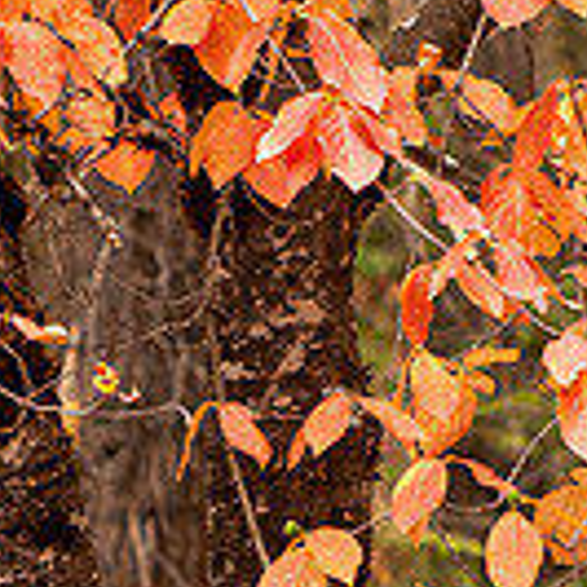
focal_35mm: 856
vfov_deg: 2.0
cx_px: 294
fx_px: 16423
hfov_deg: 2.0
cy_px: 625
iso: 200
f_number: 9
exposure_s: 1/10
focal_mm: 140
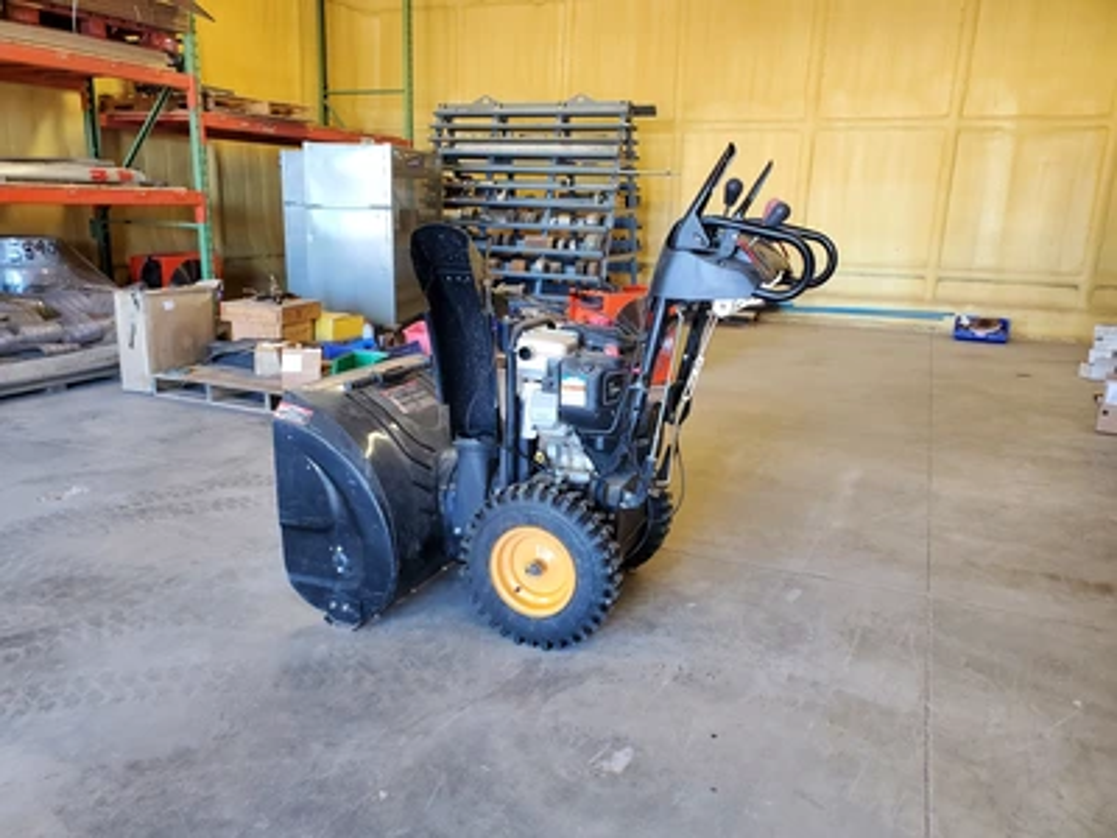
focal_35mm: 26
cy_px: 419
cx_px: 558
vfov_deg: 53.1
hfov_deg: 67.3
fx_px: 839
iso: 200
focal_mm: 4.3
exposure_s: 1/39
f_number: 2.4
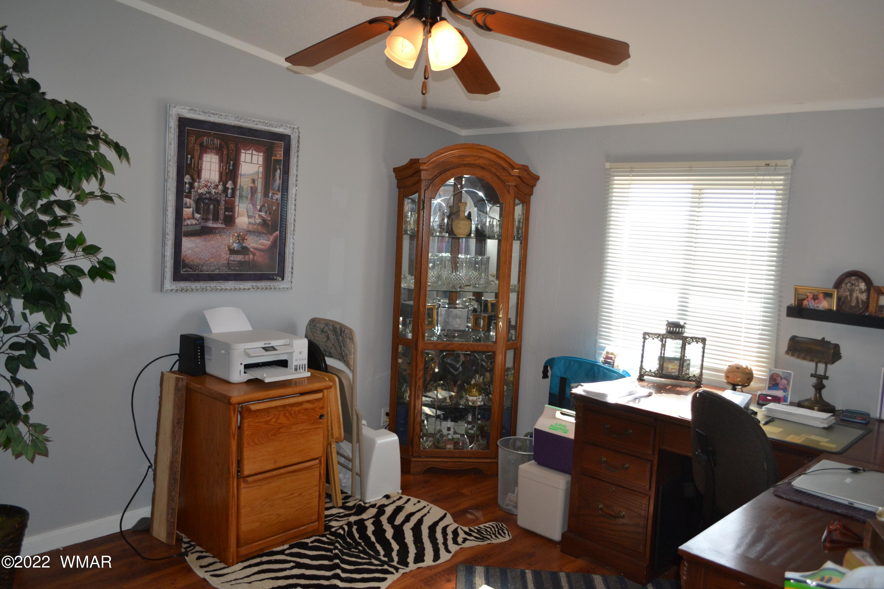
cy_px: 294
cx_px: 442
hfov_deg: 67.4
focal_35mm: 27
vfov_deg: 47.9
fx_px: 663
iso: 360
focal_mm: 18
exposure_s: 1/125
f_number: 4
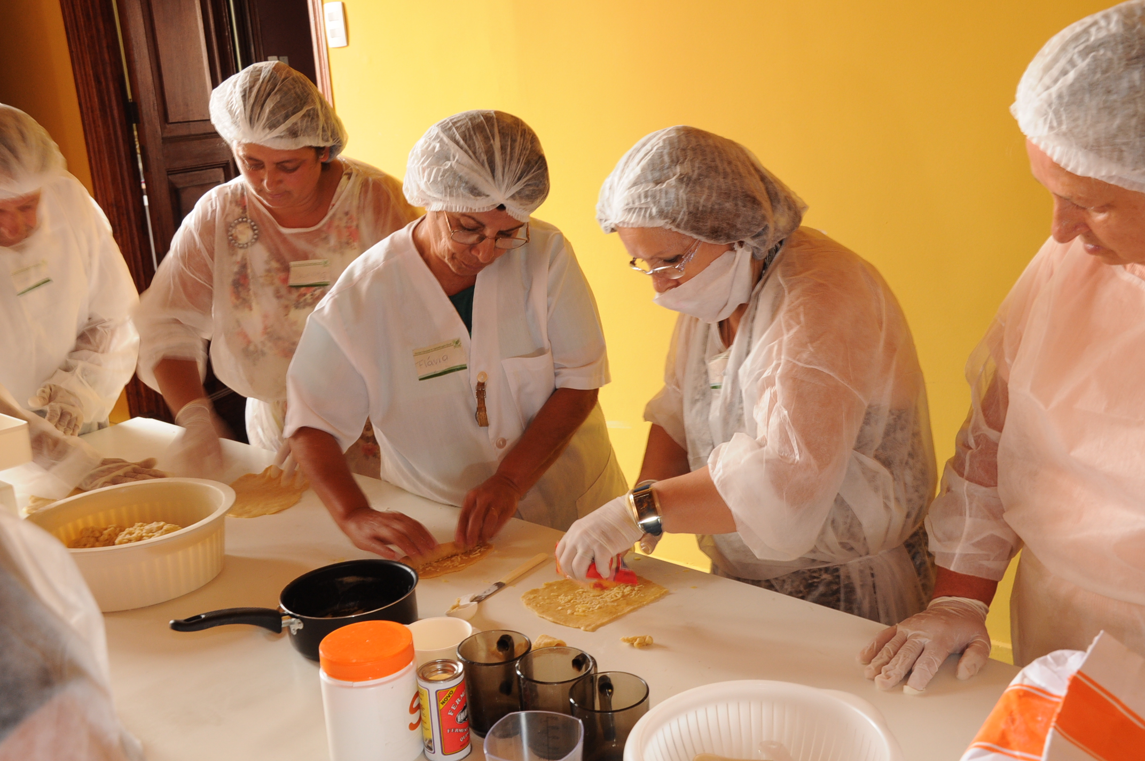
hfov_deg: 51.3
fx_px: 1191
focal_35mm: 38
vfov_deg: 35.4
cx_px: 572
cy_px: 380
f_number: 9
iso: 500
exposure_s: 1/15
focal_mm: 25
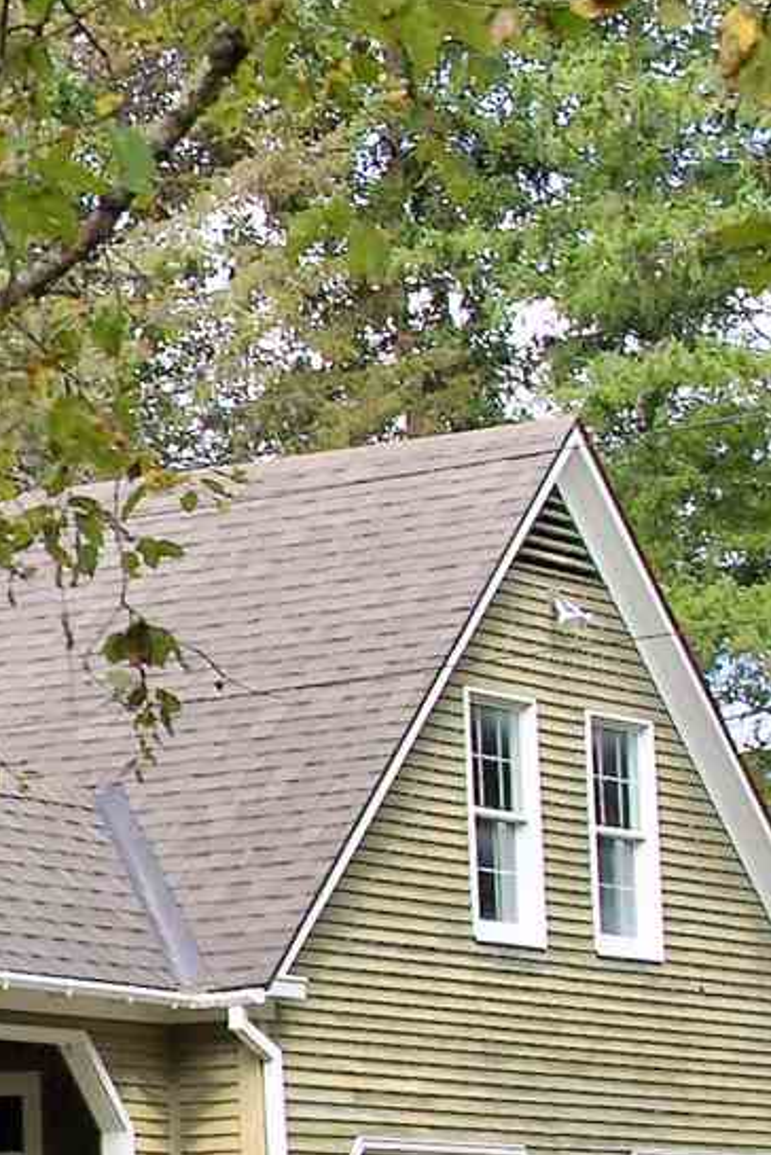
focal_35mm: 169
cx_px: -1531
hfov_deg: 7.2
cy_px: 941
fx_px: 5422
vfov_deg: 12.1
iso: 100
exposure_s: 1/160
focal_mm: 20
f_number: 6.3
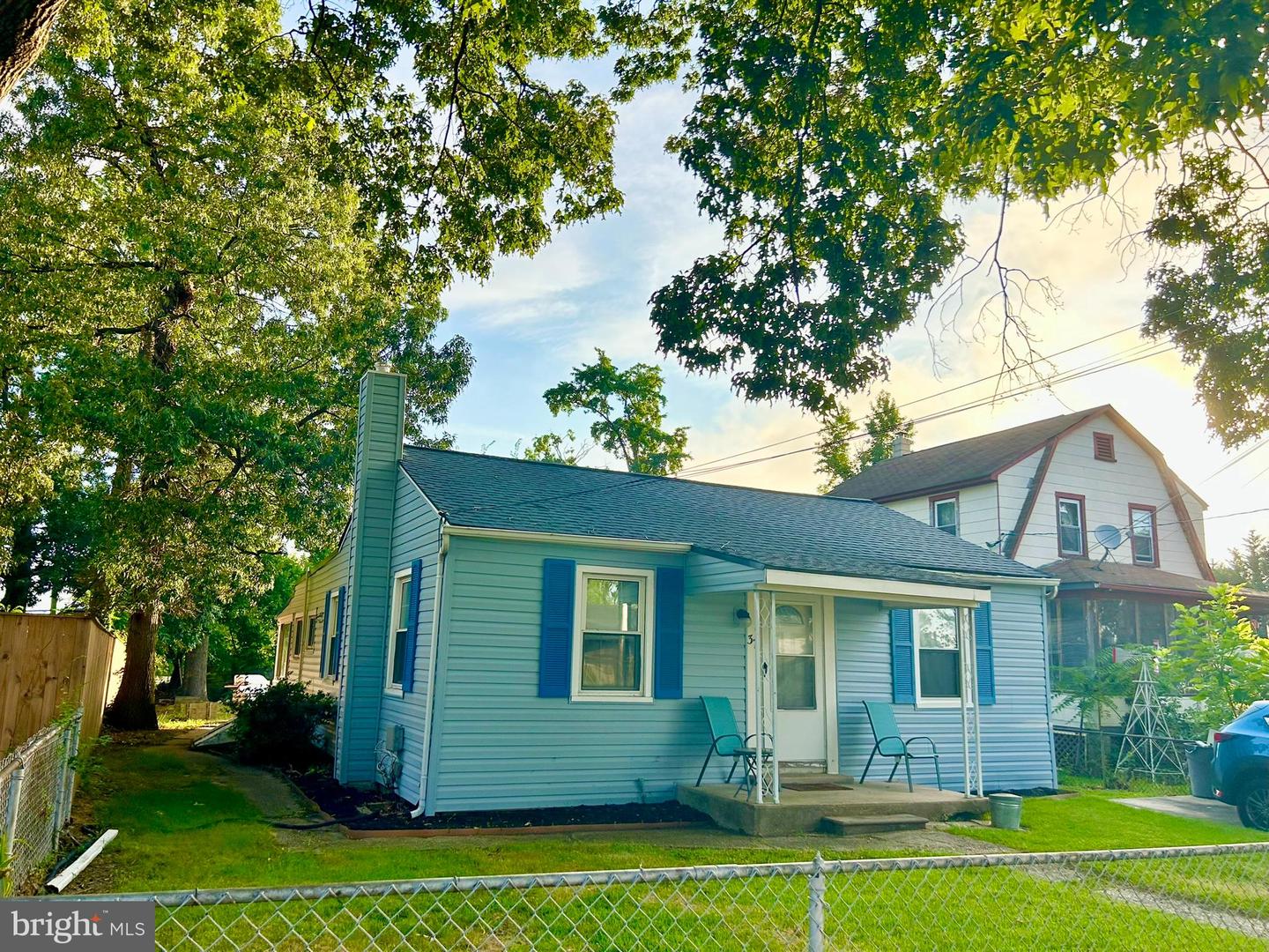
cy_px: 476
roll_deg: -1.4
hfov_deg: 67.3
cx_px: 634
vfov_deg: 53.1
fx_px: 953
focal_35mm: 26
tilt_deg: +10.3
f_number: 1.5
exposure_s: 1/2353
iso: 50
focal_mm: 5.7
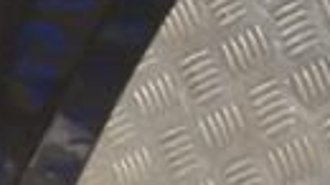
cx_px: -190
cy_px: -76
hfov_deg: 11.7
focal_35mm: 174
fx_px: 1522
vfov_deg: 6.9
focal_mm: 24
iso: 125
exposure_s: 1/30
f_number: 4
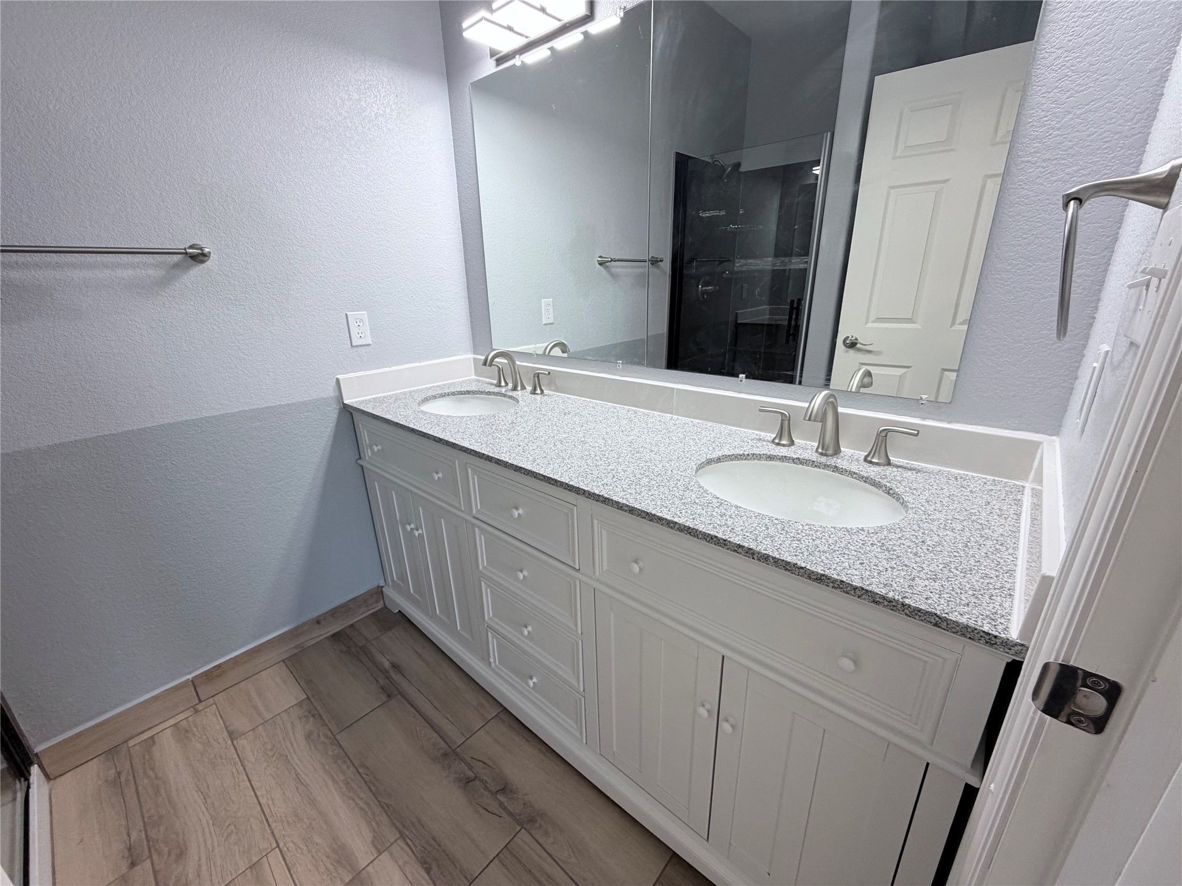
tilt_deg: -19.4
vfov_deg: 85.7
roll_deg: +2.0
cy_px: 443
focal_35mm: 14
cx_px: 591
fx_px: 478
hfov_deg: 102.1
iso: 125
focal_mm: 2.22
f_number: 2.2
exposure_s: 1/120
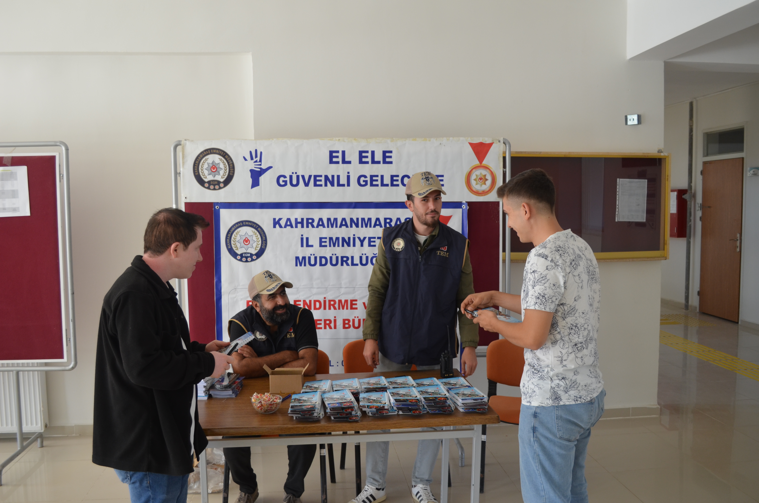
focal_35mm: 33
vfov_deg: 39.8
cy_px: 252
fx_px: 694
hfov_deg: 57.3
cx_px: 380
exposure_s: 1/60
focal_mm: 22
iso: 400
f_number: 4
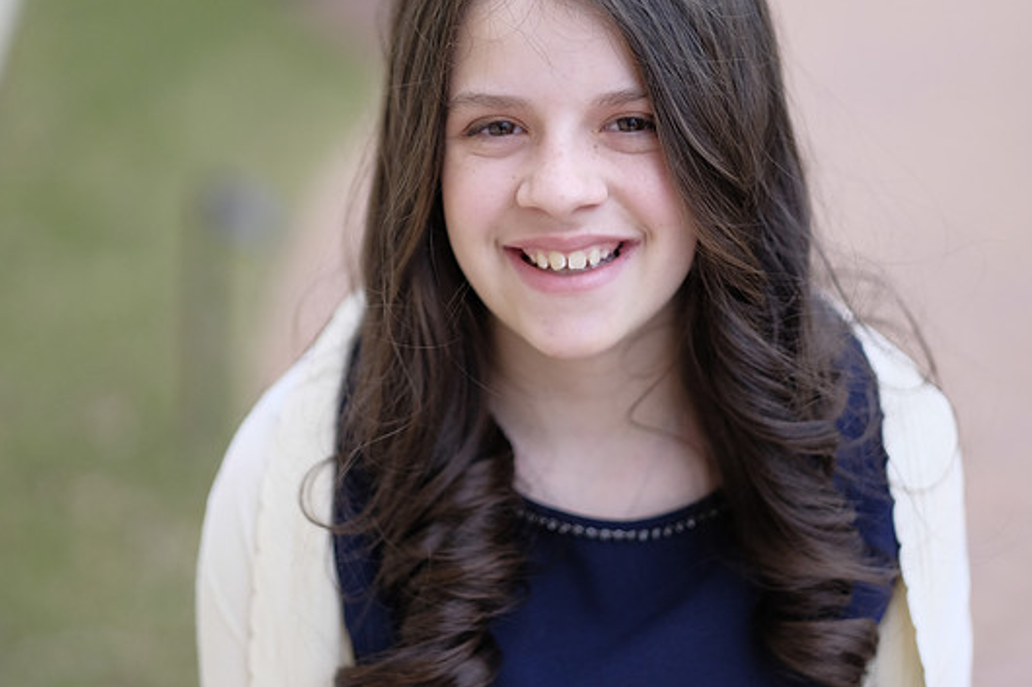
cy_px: 320
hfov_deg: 22.1
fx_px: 2636
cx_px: 510
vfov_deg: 14.9
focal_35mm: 92
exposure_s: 1/1800
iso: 400
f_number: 1.2
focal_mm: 56
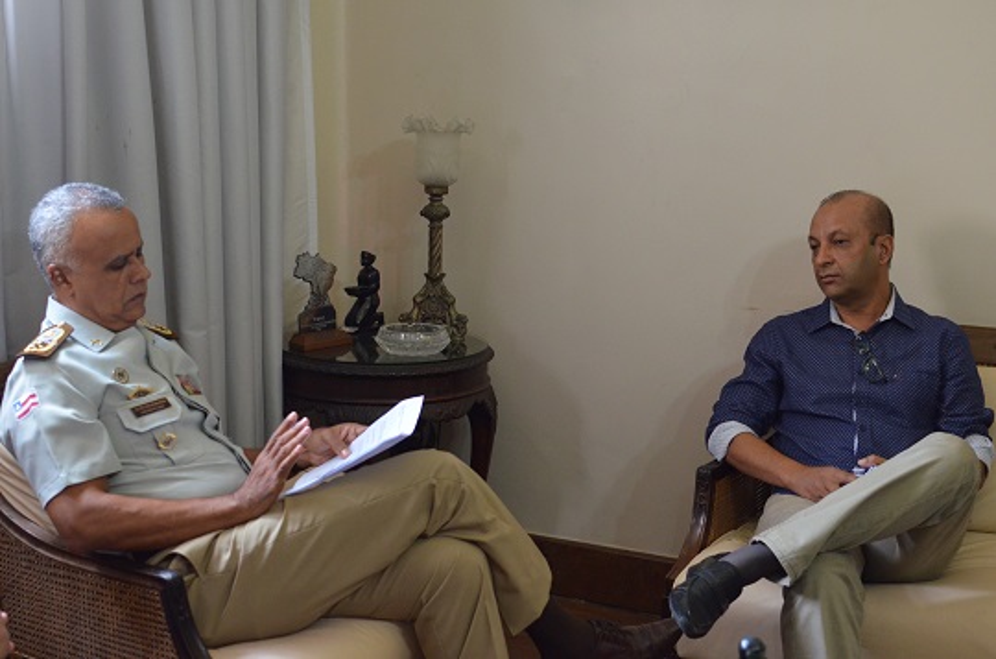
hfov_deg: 37.9
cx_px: 498
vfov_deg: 25.6
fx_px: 1449
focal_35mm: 52
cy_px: 330
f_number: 4
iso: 2000
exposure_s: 1/160
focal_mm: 35
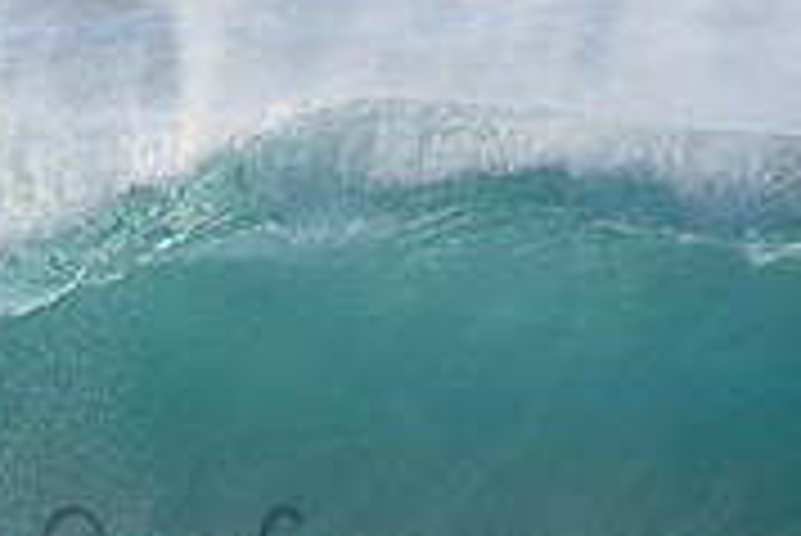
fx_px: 54466
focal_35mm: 2446
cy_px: 538
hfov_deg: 0.8
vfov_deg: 0.6
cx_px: 234
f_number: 5.6
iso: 360
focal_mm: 500
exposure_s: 1/2000
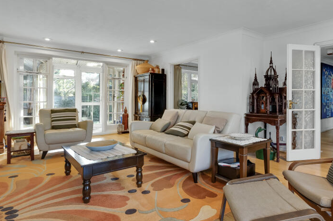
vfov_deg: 55.5
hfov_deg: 75.5
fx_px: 210
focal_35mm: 23
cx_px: 208
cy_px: 102
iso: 400
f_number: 11
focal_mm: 15.5
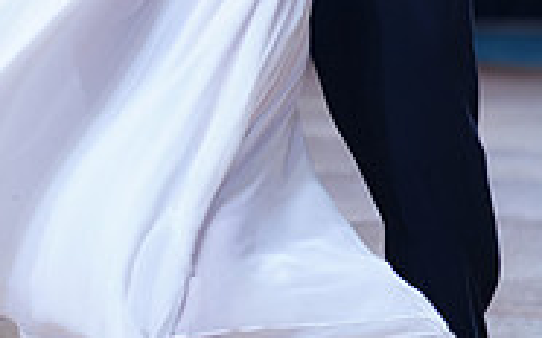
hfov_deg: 5.8
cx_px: 109
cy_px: -160
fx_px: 5388
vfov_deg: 3.6
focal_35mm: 365
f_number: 2.8
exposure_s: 1/500
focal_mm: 115
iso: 500
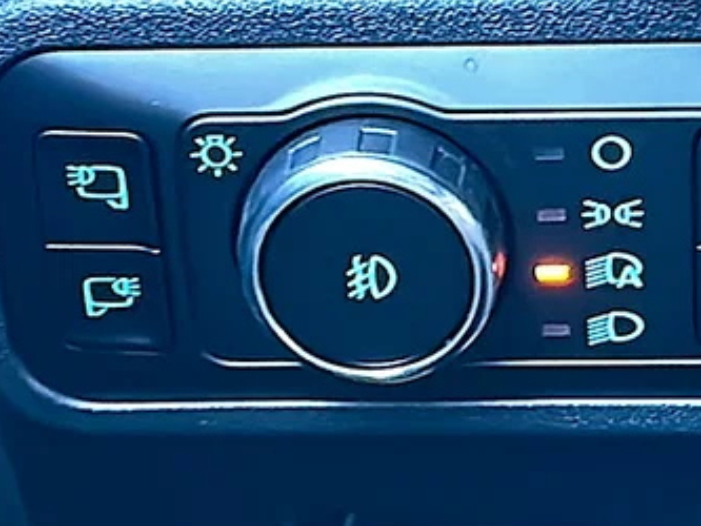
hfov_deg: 19.3
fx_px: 2046
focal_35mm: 101
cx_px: 524
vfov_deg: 14.6
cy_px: 165
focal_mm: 6.86
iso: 1000
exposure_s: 1/40
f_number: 1.78
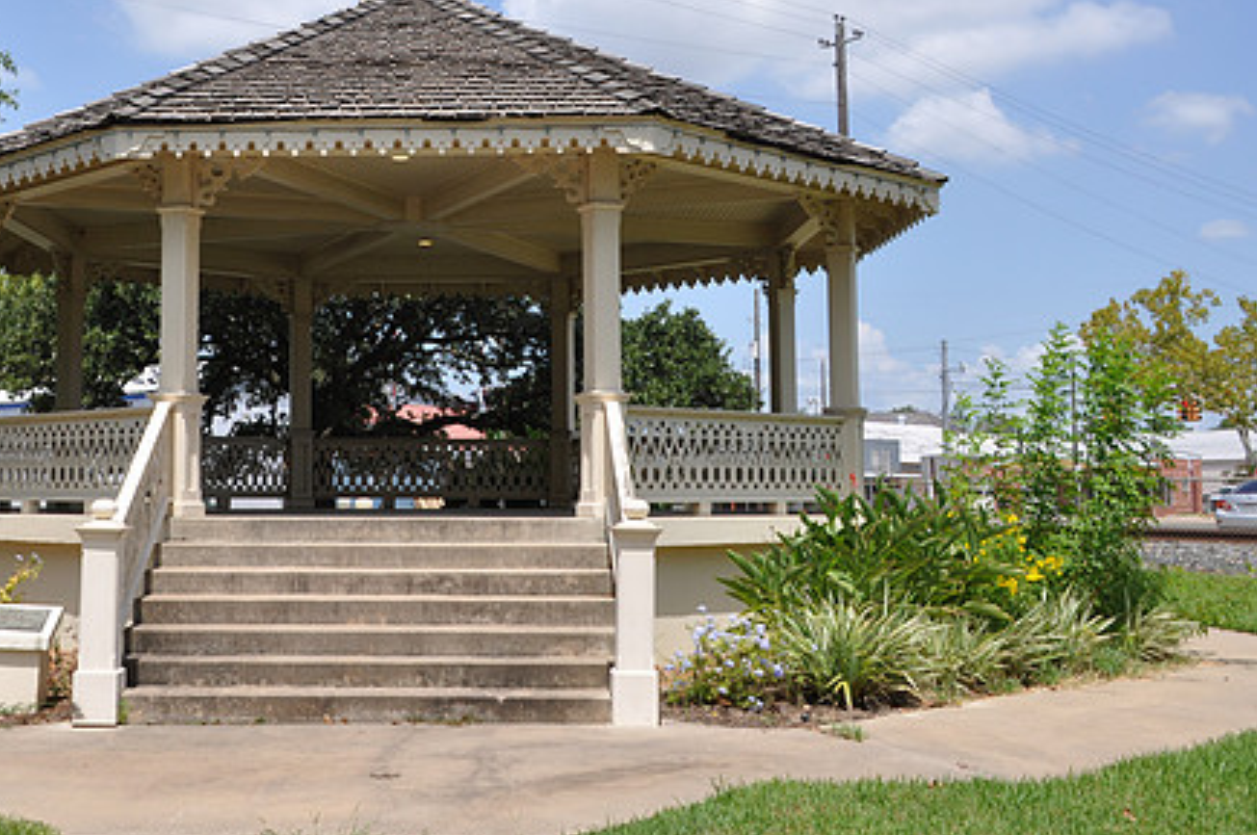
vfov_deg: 25.9
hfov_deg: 37.8
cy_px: 313
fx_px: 1814
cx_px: 422
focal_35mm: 52
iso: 200
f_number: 9
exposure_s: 1/320
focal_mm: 26
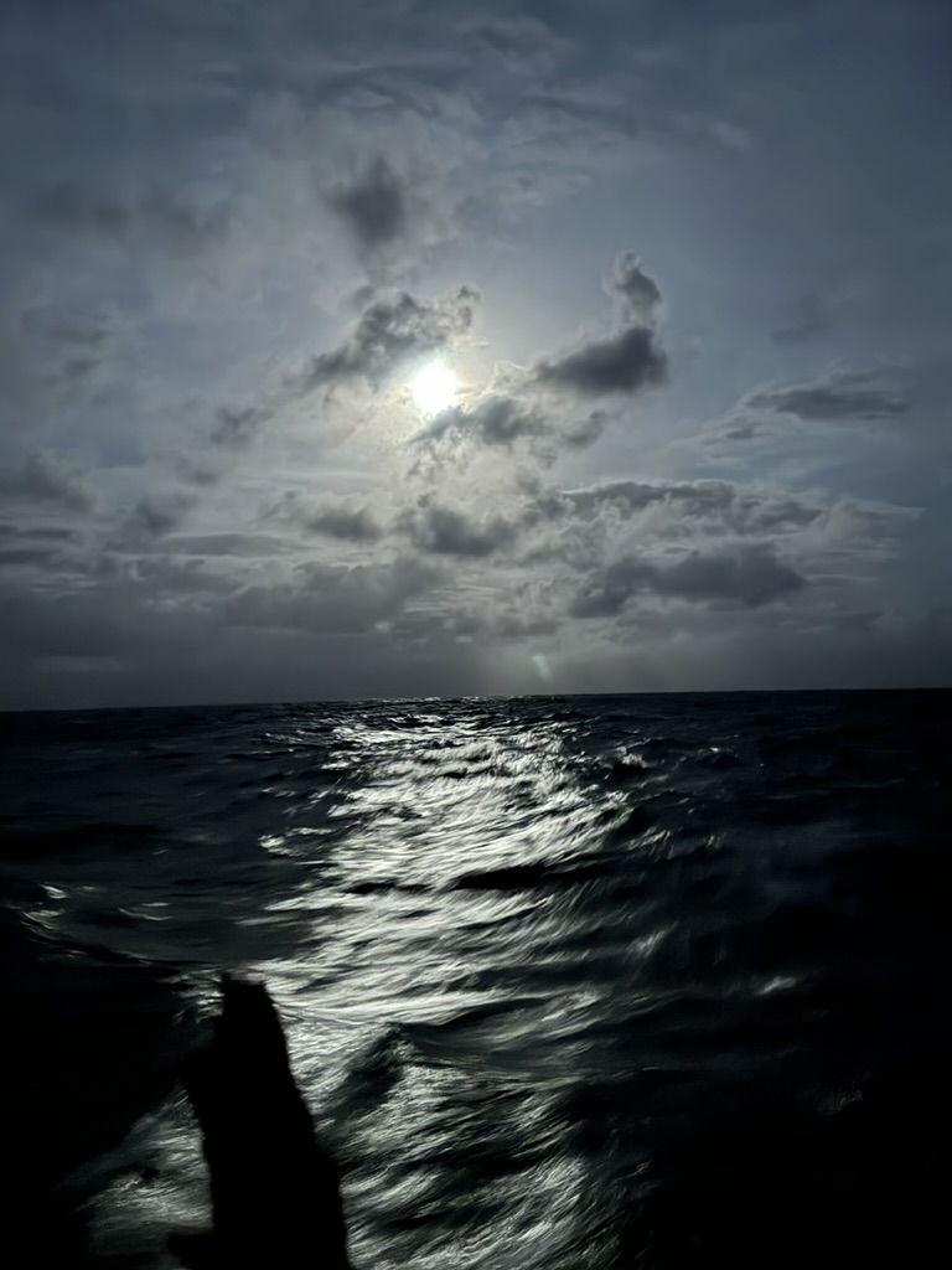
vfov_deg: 71.6
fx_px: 880
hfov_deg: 56.8
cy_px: 635
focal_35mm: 24
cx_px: 476
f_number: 1.78
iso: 1250
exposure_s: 1/5
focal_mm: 6.86
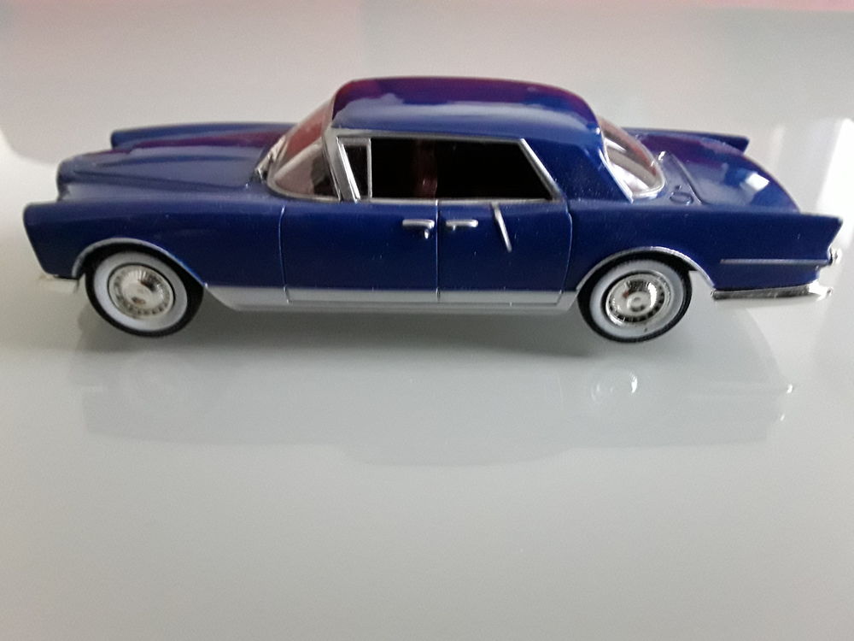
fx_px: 666
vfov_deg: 51.4
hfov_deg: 65.3
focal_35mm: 27
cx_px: 427
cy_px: 320
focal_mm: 2.91
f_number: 1.9
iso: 500
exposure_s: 1/17
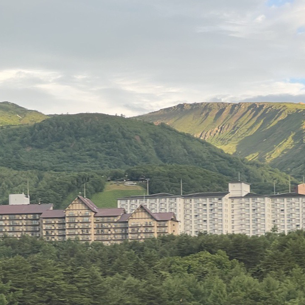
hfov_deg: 19.0
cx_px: 199
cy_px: 152
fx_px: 907
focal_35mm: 91
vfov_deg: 19.1
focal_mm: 9
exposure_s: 1/120
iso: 32
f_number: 2.8
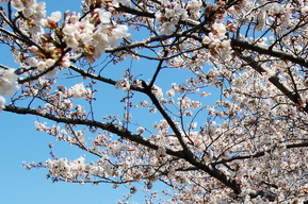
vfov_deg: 23.5
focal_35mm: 56
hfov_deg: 33.8
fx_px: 479
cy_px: 185
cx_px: 275
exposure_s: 1/320
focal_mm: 18
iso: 200
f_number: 9
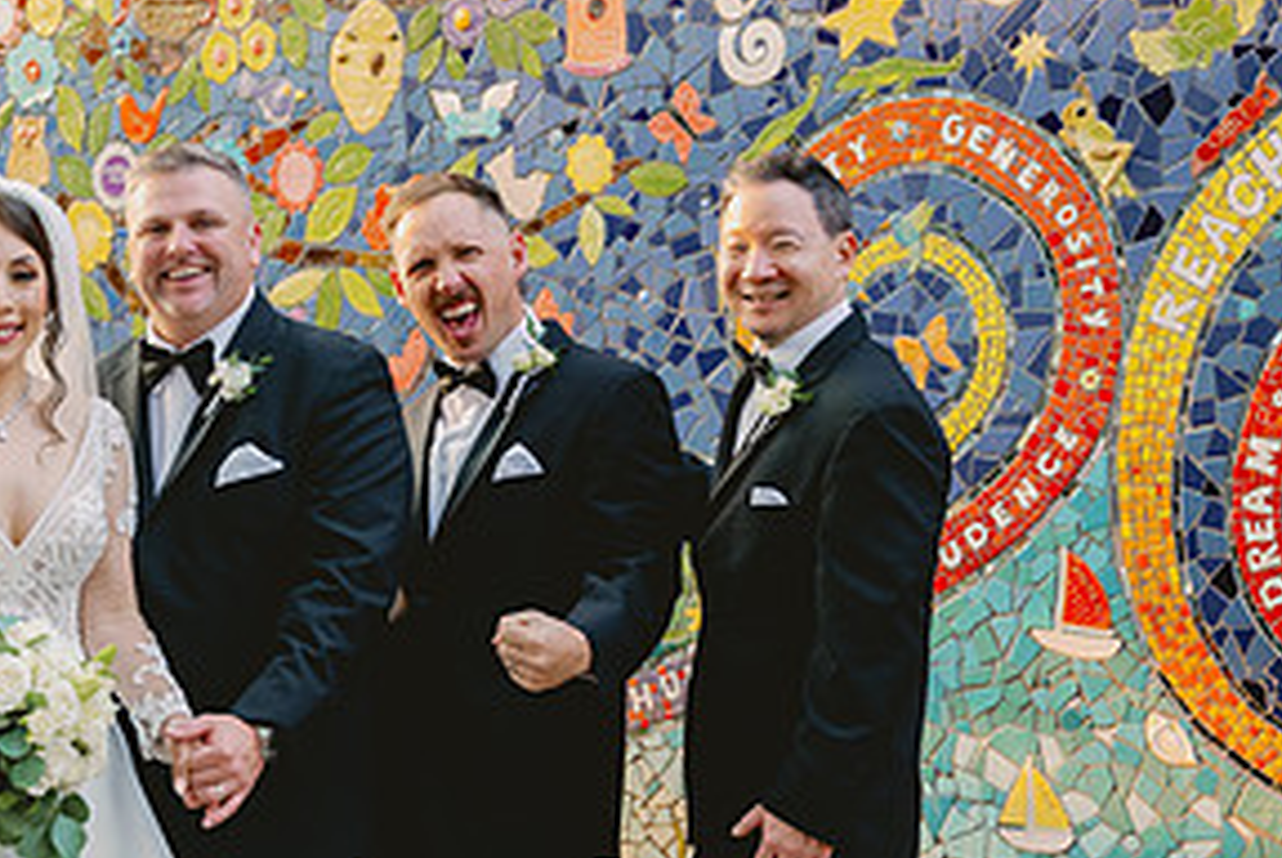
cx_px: 36
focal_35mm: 103
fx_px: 3672
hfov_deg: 19.3
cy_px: 686
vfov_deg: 13.3
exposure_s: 1/250
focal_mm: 51
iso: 1000
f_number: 4.5
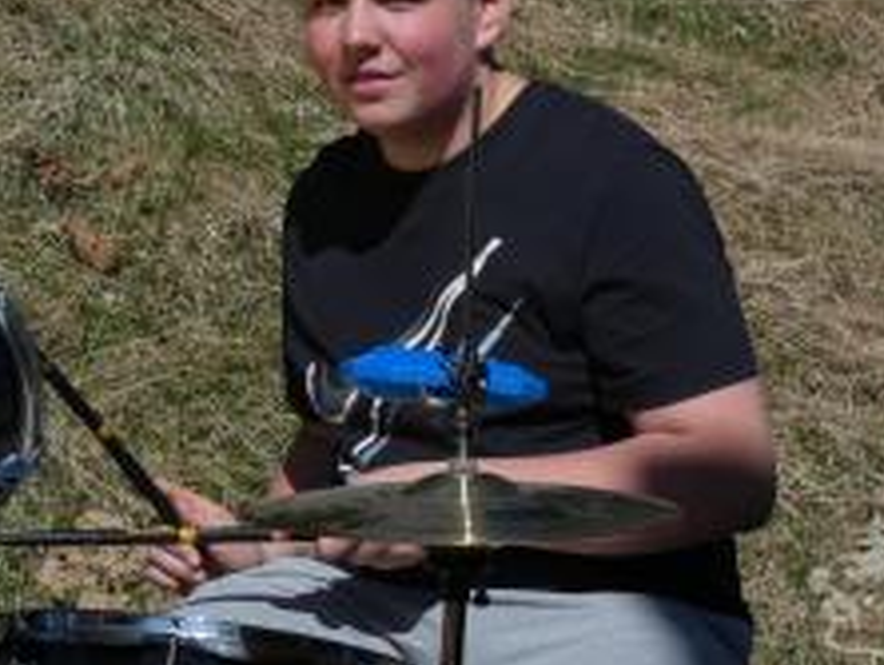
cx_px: 199
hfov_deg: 6.5
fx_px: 7772
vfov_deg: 4.9
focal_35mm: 304
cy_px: 131
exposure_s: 1/800
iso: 80
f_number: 5.5
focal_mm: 30.2
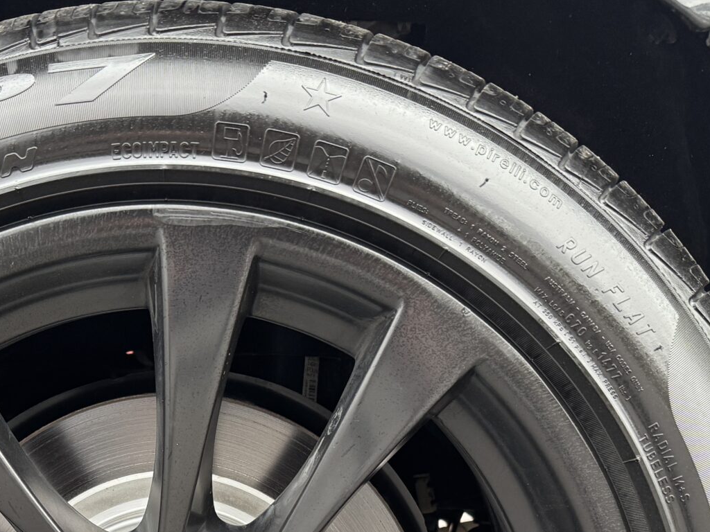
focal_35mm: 60
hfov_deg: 31.6
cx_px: 175
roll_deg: +0.1
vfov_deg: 22.5
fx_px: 1231
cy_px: 642
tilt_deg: -13.3
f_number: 1.78
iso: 200
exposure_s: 1/113
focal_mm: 6.76
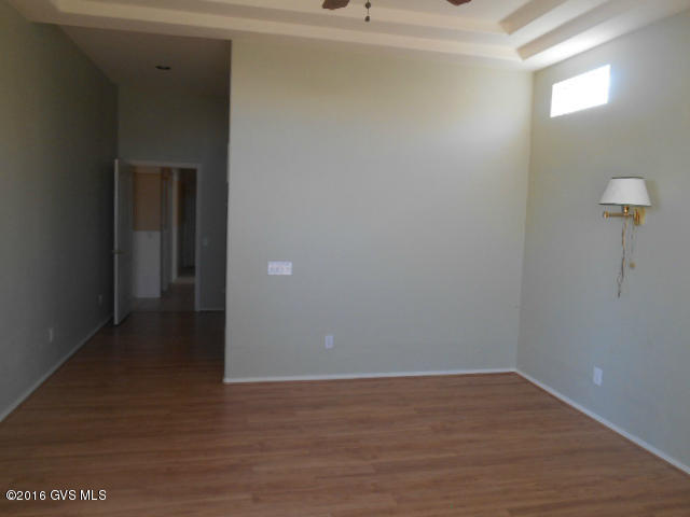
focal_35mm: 26
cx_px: 345
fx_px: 518
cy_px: 258
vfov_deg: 53.1
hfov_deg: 67.3
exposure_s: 1/30
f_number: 3.4
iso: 110
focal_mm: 4.7
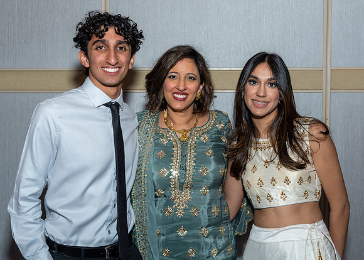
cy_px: 130
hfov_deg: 35.8
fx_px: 563
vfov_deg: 26.0
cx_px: 185
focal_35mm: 54
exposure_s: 1/250
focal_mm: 32
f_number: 6.3
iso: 500
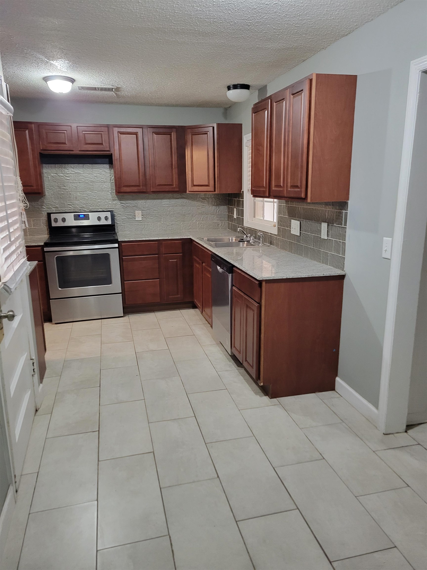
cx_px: 214
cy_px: 285
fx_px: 428
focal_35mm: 26
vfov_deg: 67.3
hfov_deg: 53.1
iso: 640
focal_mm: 5.4
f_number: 1.8
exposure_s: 1/40
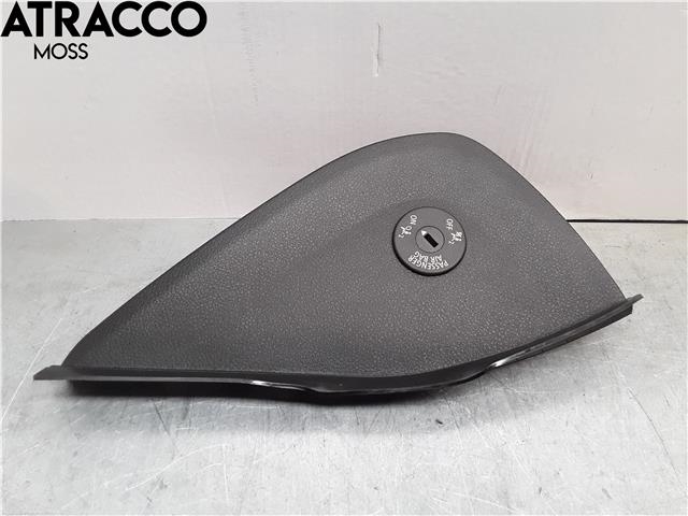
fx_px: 557
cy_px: 258
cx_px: 344
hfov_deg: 63.4
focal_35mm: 28
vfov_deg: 49.7
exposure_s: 1/50
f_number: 1.9
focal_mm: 2.91
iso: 50
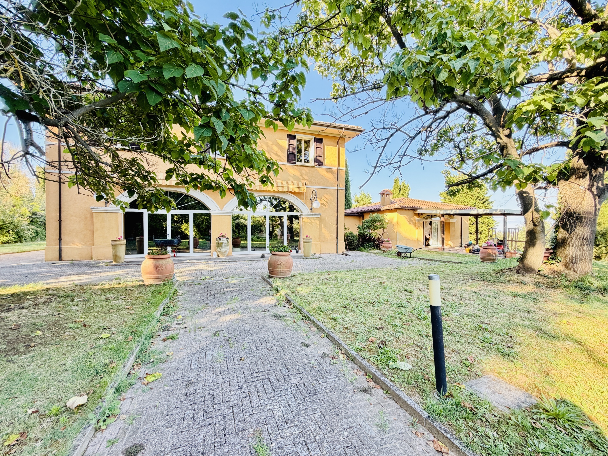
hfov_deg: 98.2
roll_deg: +0.1
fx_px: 263
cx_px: 303
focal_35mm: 15
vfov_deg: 81.7
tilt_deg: +0.1
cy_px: 235
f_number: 2.2
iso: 125
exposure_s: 1/121
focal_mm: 2.22
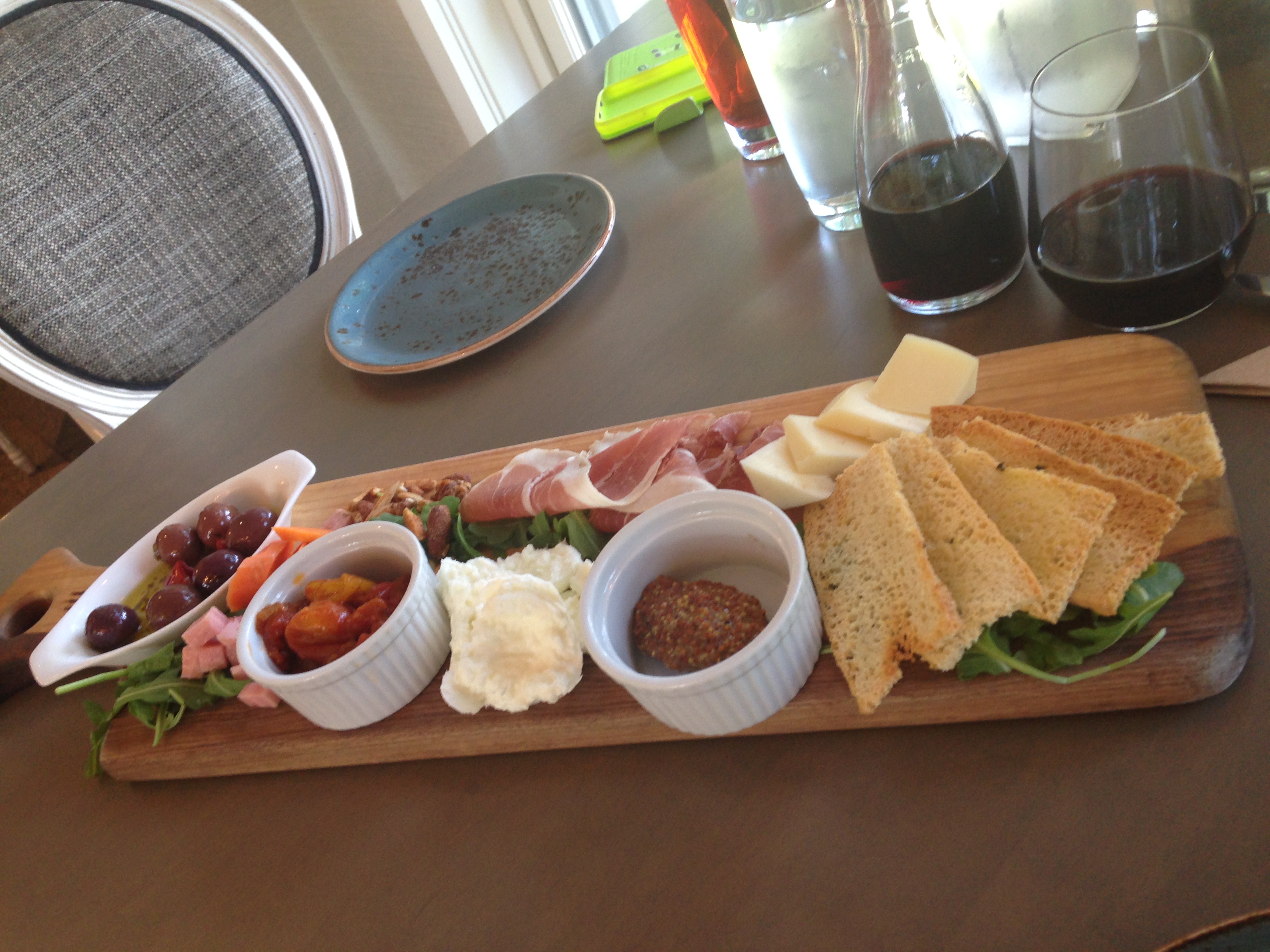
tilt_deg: -38.2
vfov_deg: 42.9
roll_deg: +27.8
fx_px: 1211
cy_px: 476
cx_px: 635
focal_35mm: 33
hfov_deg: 55.4
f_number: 2.4
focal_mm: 4.12
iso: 80
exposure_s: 1/20
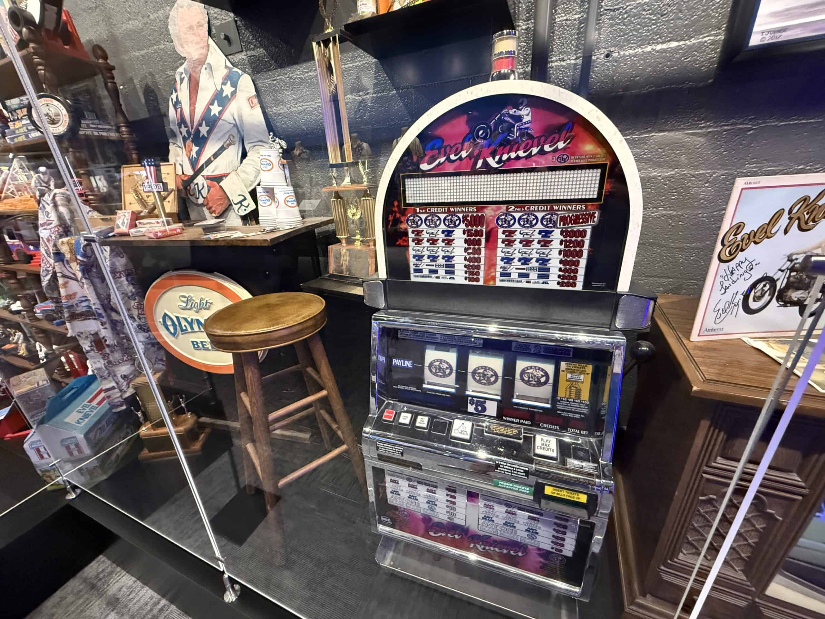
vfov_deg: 85.7
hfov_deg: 102.1
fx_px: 334
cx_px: 412
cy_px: 310
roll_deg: +2.5
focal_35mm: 14
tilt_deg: -21.7
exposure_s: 1/60
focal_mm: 2.22
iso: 1250
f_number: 2.2
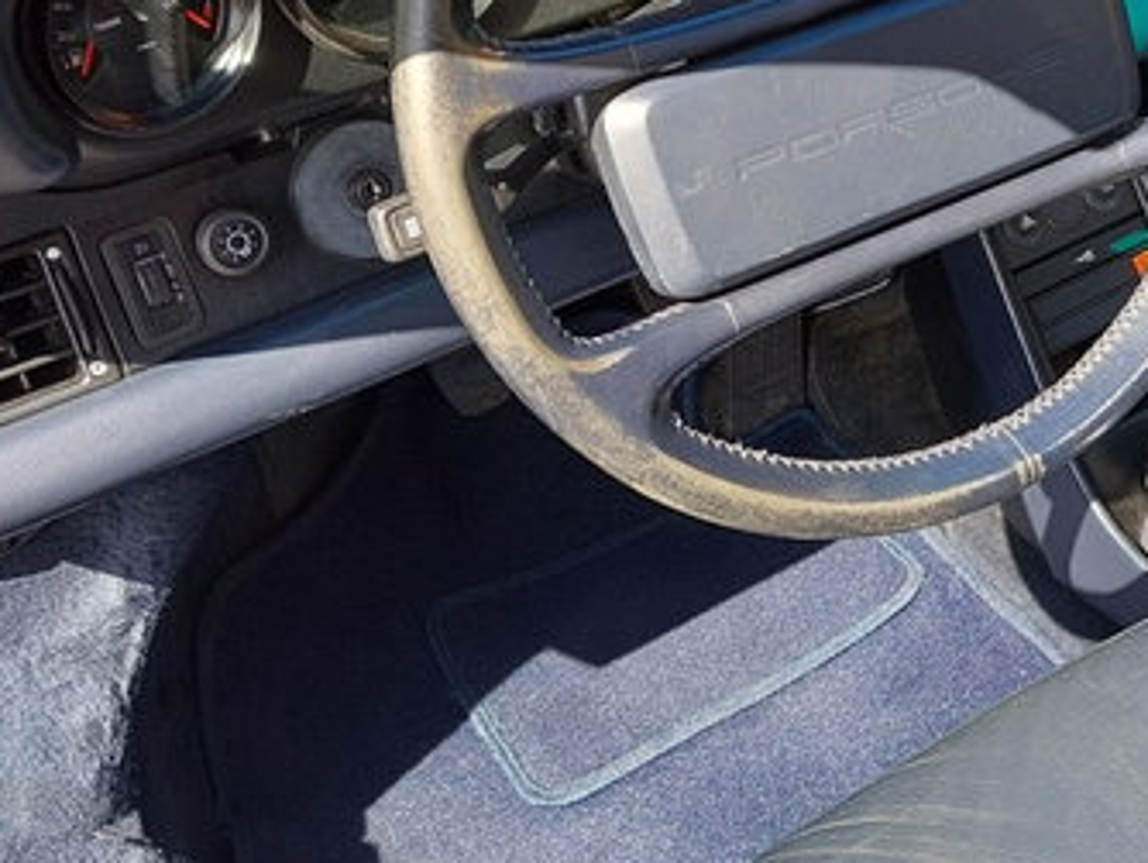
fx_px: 2058
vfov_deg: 23.3
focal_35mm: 62
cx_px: 1165
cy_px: 162
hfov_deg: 29.0
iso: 25
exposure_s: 1/100
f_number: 1.8
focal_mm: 4
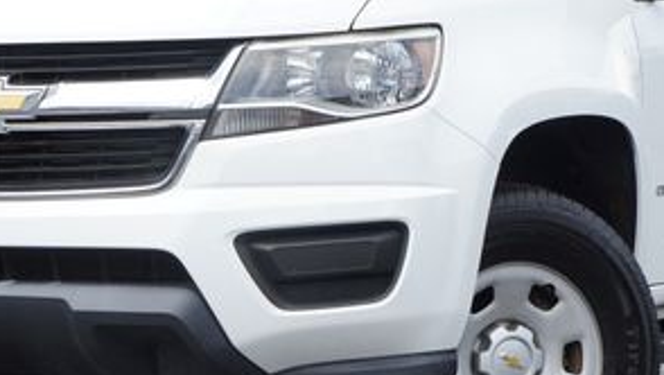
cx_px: 386
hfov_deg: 13.1
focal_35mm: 164
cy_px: 103
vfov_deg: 7.4
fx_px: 2890
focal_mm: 48
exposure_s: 1/160
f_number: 10
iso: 200
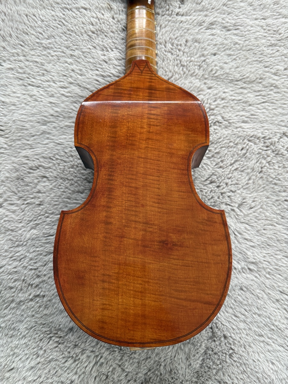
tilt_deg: -81.0
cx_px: 144
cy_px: 192
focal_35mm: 26
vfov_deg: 67.3
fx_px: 288
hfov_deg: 53.1
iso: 125
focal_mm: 5.96
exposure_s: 1/93
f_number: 1.6
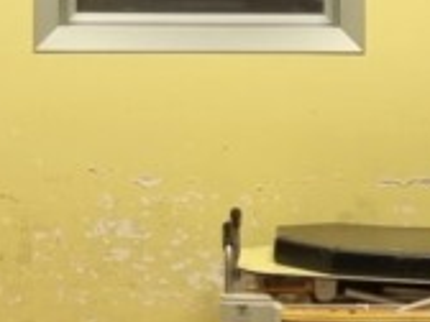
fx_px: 2273
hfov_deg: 10.8
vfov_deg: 8.0
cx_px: 220
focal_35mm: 183
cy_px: -66
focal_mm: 6.7
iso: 250
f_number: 1.8
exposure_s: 1/100
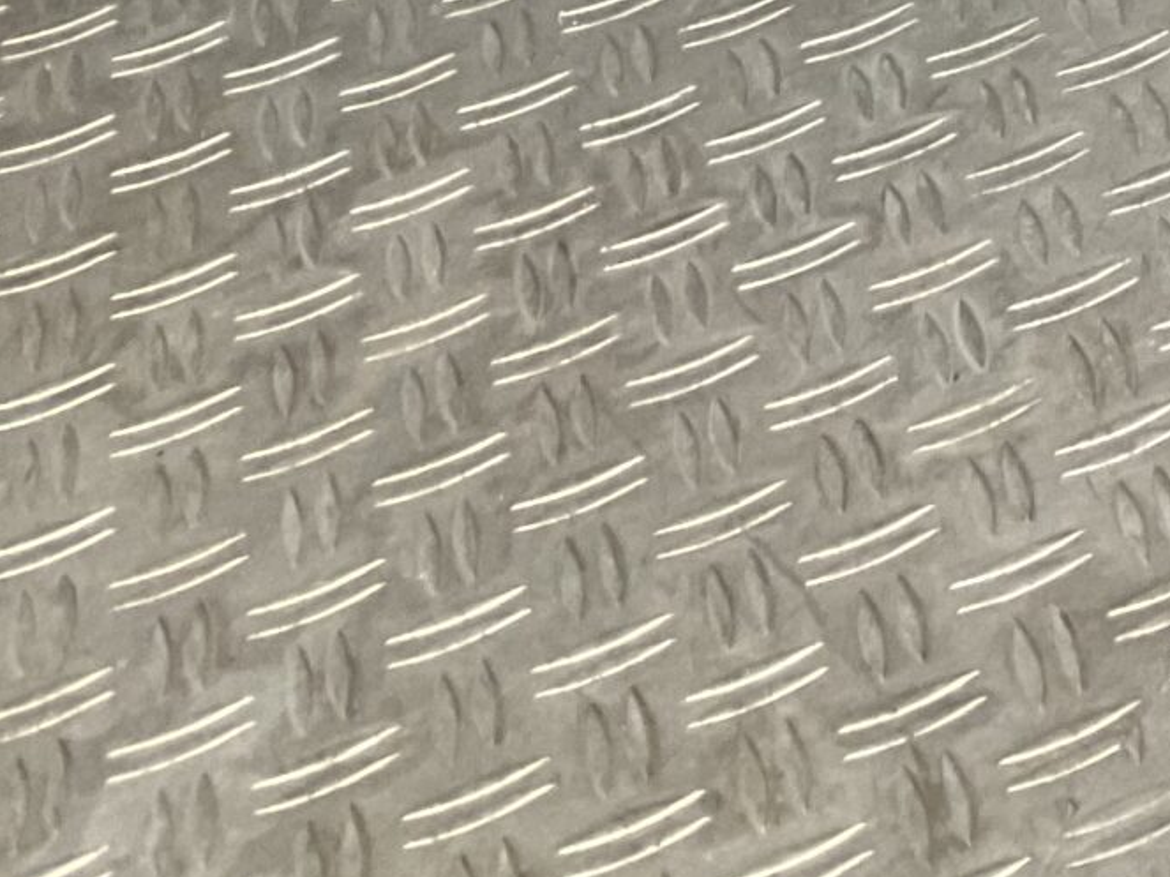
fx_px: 3785
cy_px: -540
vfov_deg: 12.4
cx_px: 2199
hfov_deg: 14.9
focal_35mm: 112
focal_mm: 3
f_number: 1.8
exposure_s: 1/50
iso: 100
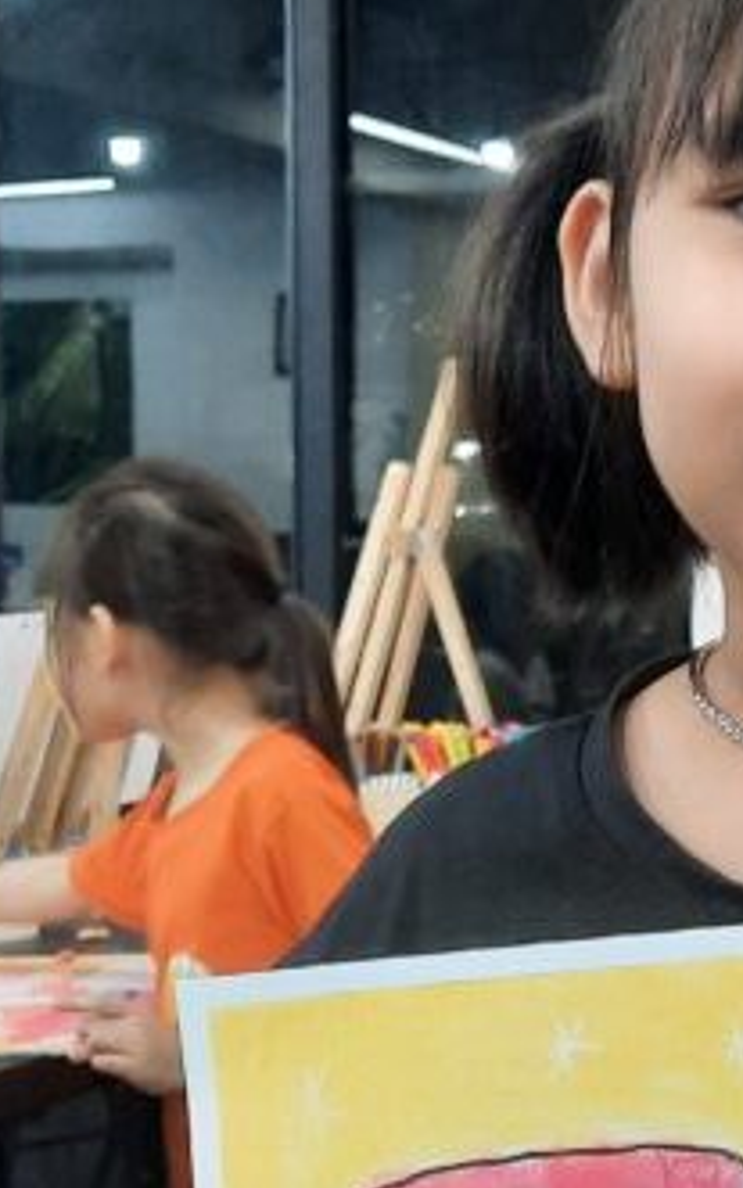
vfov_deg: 25.8
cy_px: 700
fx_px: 2591
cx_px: 976
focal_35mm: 80
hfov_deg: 15.5
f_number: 2
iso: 200
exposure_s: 1/50
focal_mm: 4.6
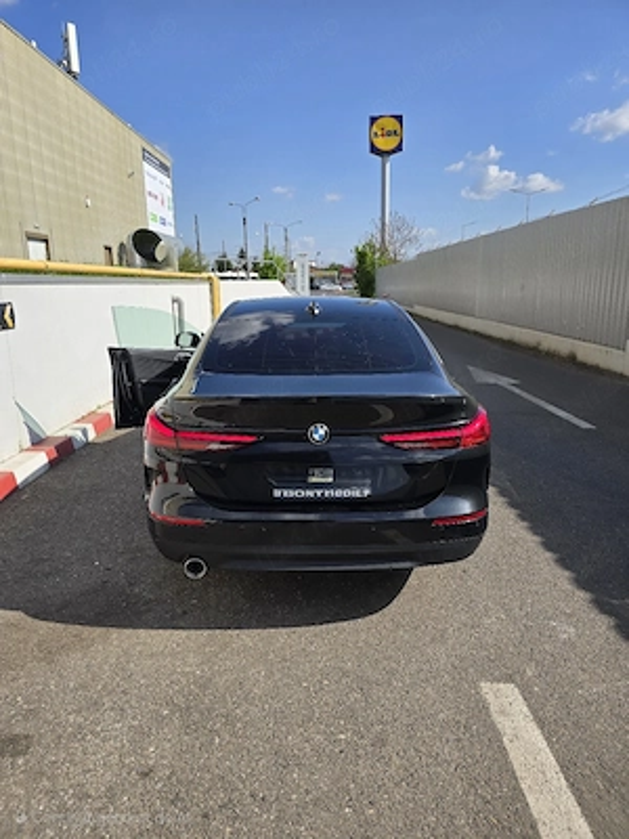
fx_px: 557
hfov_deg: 58.9
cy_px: 420
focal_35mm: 23
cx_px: 314
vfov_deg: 73.9
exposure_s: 1/909
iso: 12
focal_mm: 6.3
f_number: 1.7
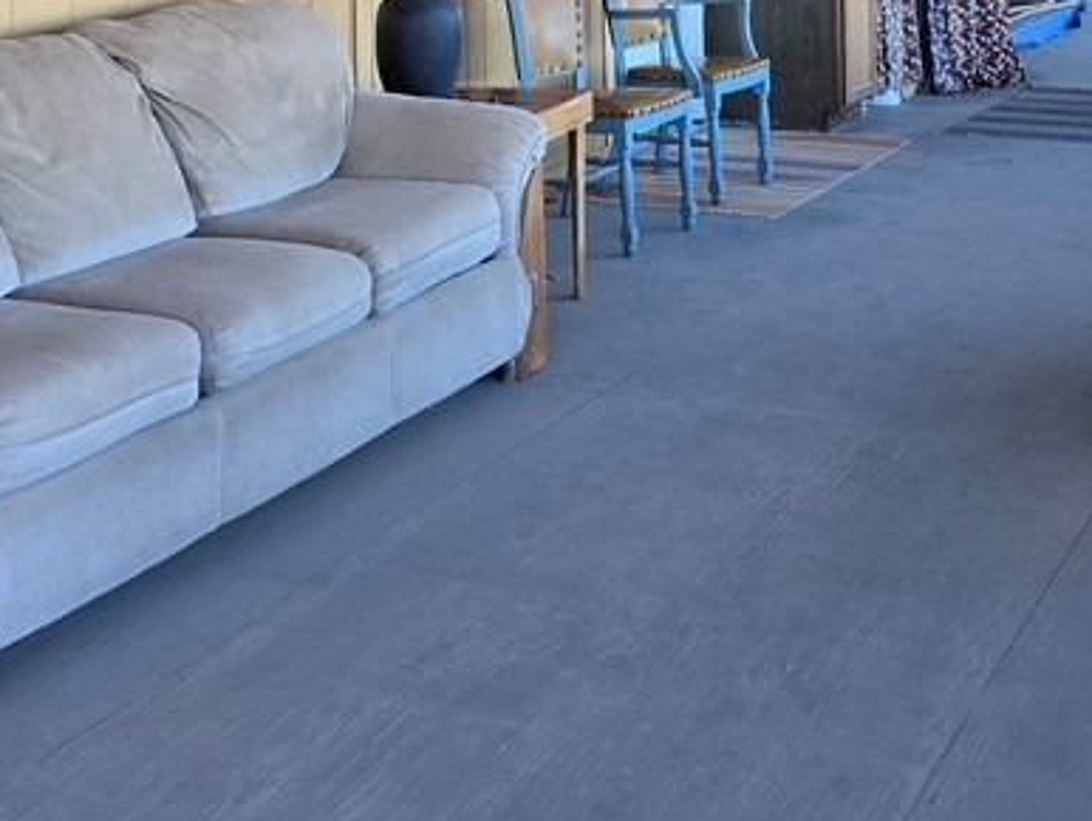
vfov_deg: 22.2
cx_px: 605
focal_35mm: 61
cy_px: -170
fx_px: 1926
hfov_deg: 31.6
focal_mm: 6.3
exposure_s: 1/180
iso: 100
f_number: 1.7
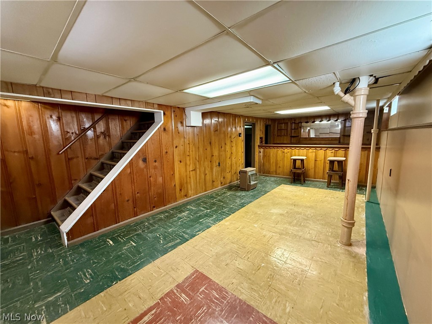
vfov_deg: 85.7
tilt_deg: -8.1
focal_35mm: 14
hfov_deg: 102.1
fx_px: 175
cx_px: 216
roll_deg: +1.1
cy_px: 162
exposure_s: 1/60
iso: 640
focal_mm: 2.22
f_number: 2.2
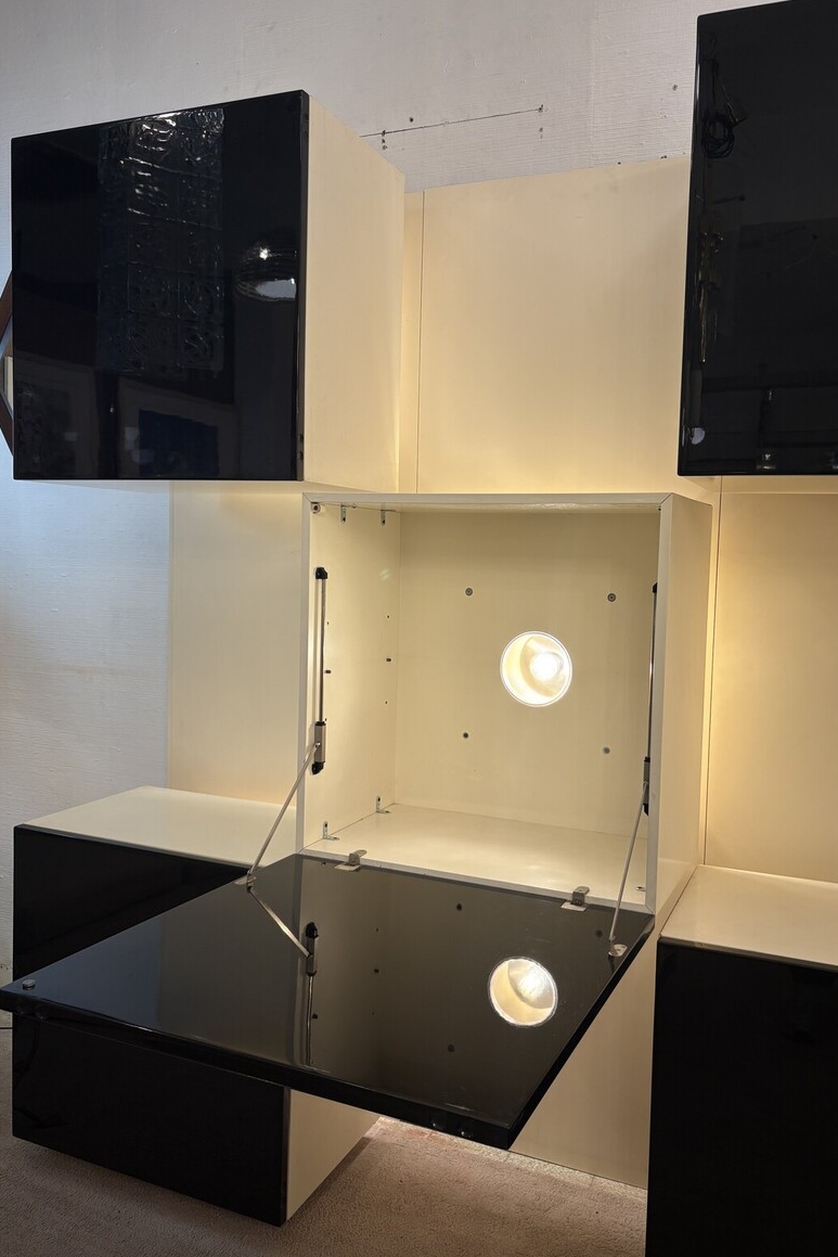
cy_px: 614
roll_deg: -1.2
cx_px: 467
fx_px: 977
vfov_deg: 65.5
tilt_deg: -3.5
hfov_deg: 46.3
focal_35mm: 28
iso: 80
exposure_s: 1/50
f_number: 1.6
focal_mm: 5.96
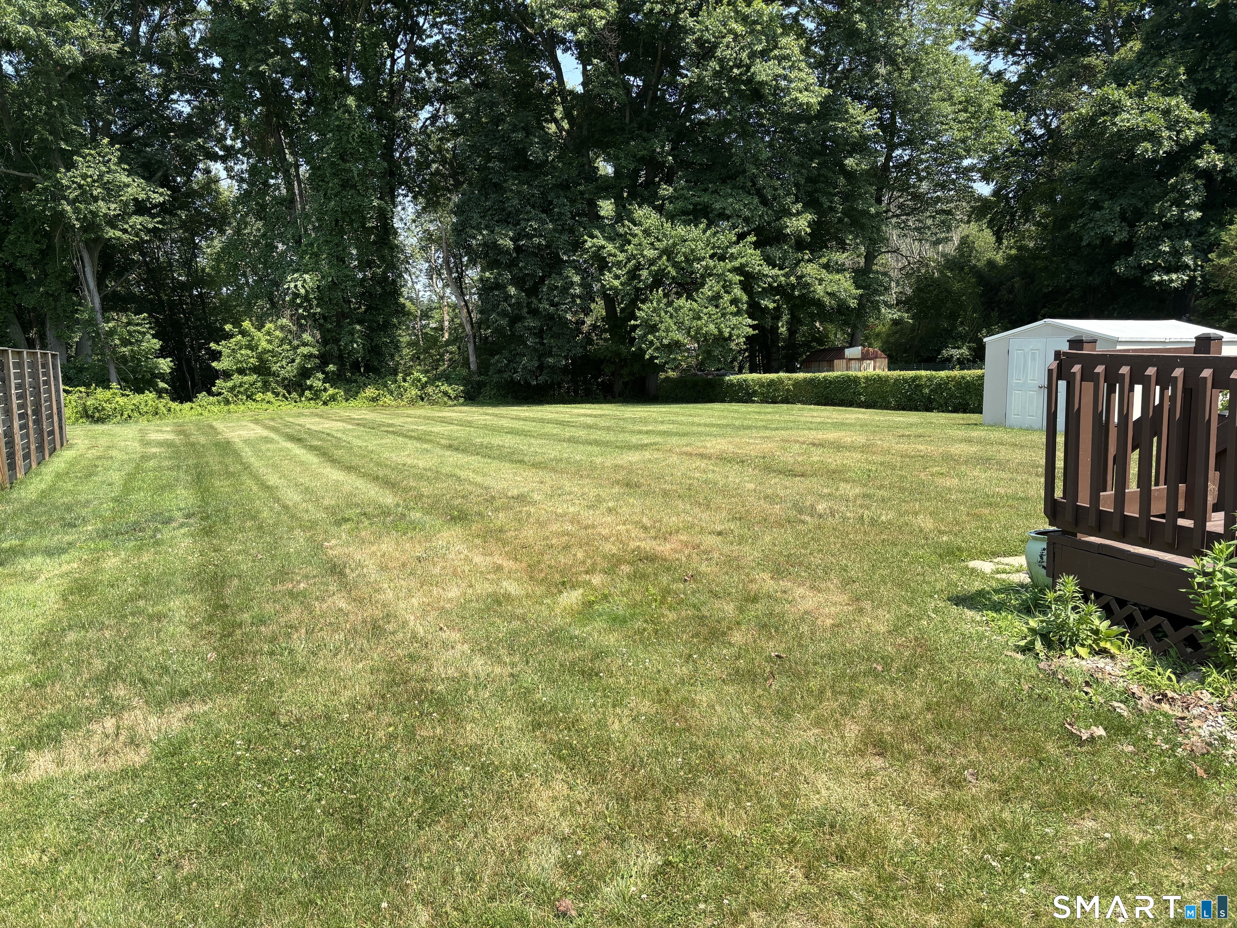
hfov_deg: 67.3
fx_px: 929
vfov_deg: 53.1
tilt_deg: -7.2
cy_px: 464
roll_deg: +1.6
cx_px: 618
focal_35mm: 26
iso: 50
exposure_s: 1/1543
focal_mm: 5.96
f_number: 1.6
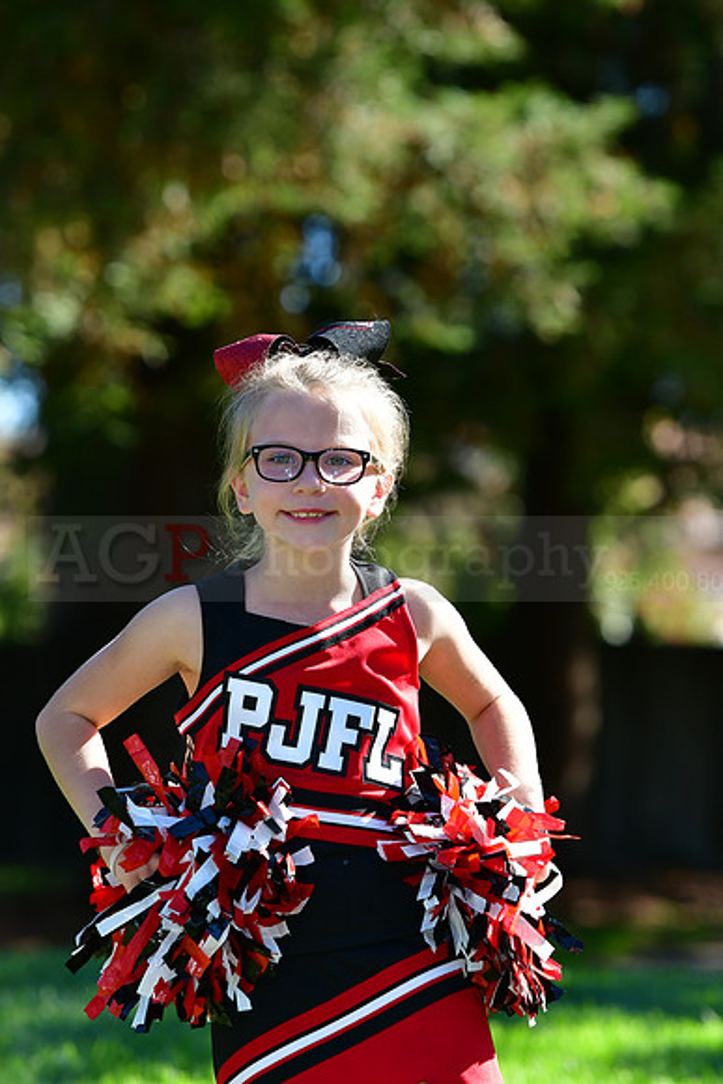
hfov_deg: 5.6
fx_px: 7451
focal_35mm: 248
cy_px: 542
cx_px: 362
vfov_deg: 8.3
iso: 400
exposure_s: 1/1000
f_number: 4.5
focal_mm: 165
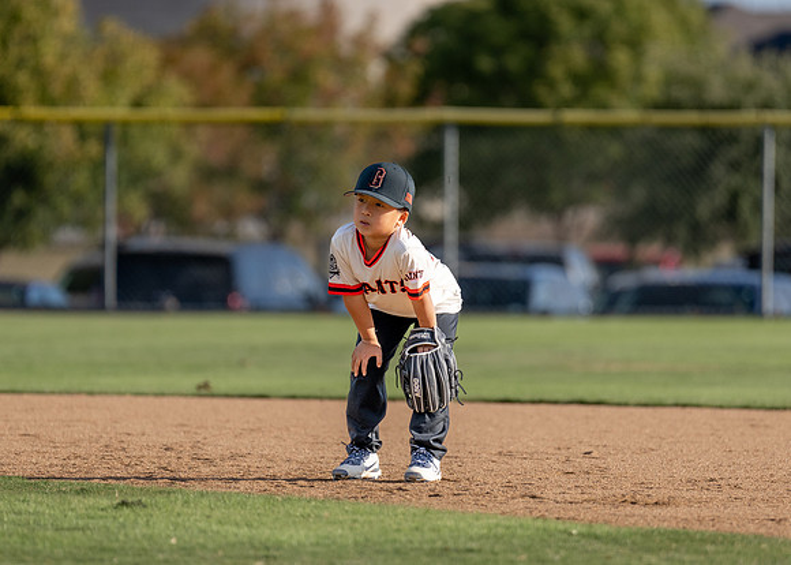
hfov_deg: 5.8
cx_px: 406
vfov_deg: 4.2
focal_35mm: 347
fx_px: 7784
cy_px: 294
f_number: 2.8
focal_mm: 200
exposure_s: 1/2500
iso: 100
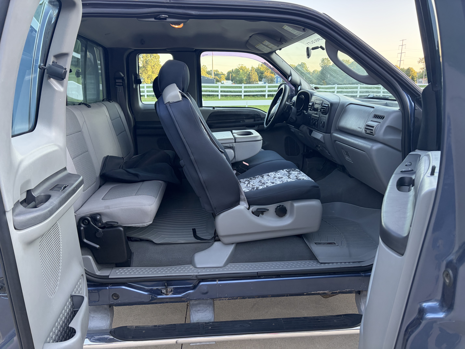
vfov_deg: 53.1
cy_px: 174
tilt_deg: -15.1
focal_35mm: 26
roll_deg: -0.4
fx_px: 349
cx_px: 232
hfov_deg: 67.3
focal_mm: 5.96
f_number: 1.6
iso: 125
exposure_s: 1/129
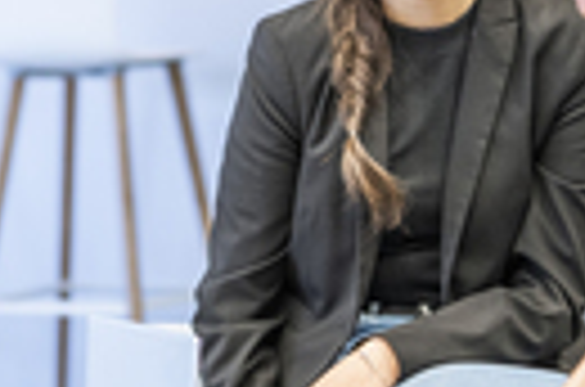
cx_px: 158
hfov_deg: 8.3
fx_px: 4004
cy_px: -29
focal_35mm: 247
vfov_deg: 5.5
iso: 400
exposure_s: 1/100
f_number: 1.4
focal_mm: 50
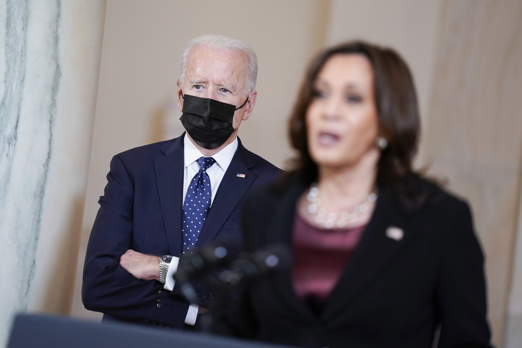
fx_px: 2900
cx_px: 261
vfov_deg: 6.9
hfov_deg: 10.3
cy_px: 174
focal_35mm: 200
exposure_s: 1/250
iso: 2000
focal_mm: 200
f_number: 2.8
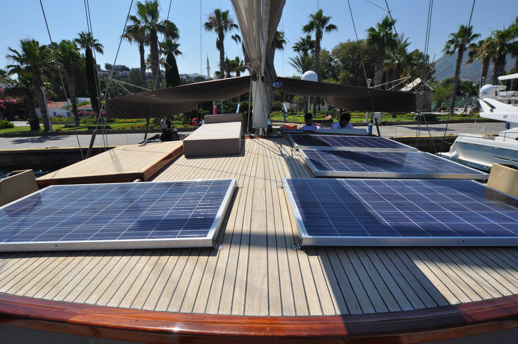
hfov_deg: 90.1
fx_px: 259
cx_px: 259
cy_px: 172
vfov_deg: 67.3
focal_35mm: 18
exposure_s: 1/400
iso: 200
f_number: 10
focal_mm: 12
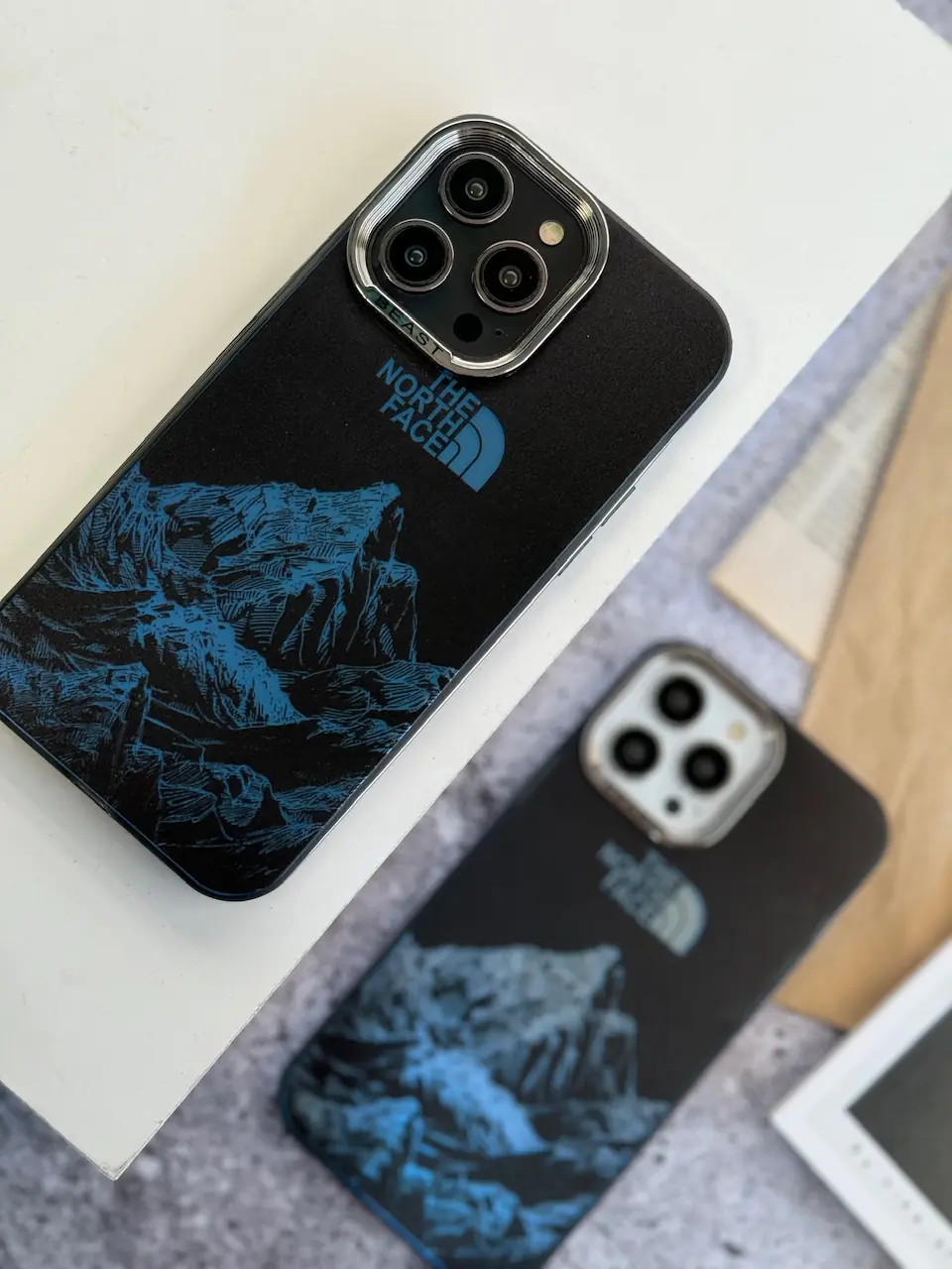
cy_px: 634
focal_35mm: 48
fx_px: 1760
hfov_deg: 30.3
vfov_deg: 39.7
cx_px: 476
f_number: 1.78
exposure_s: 1/112
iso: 50
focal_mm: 6.86
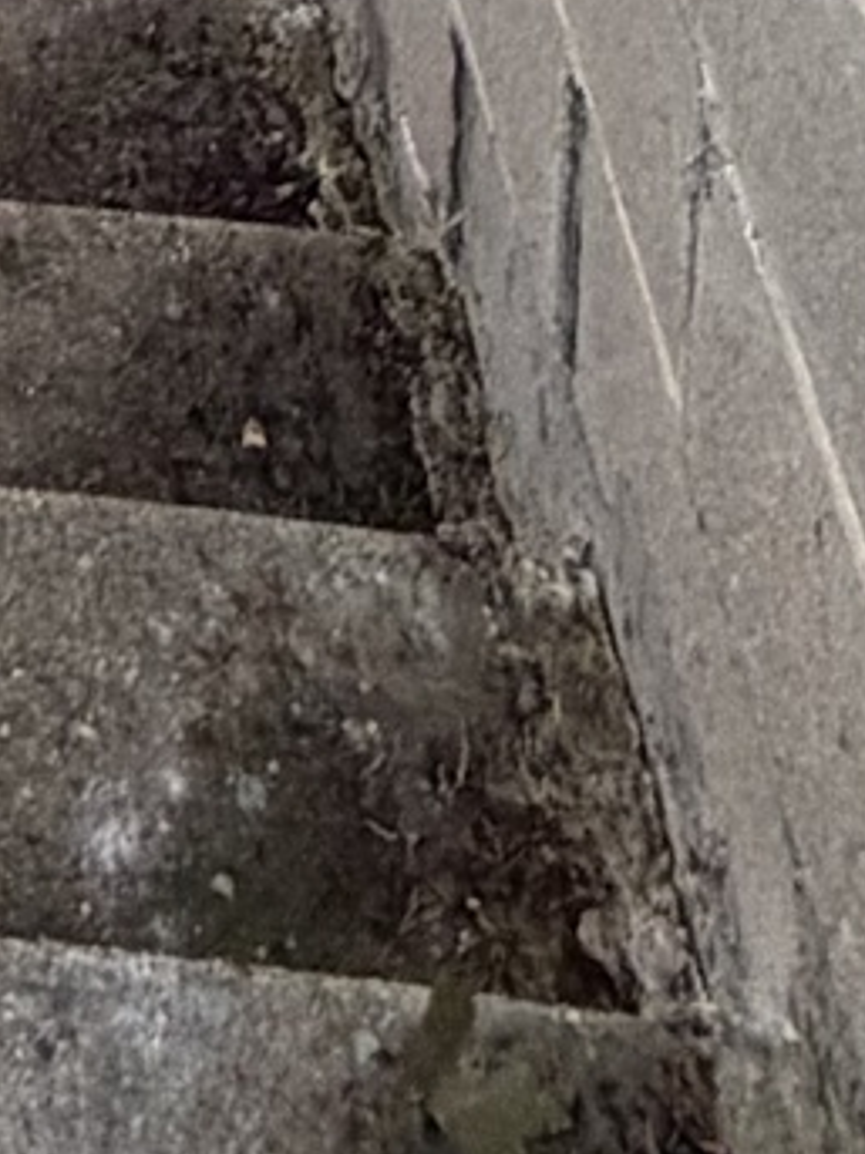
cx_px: -811
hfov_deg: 13.6
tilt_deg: -9.9
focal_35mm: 94
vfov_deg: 11.1
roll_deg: +1.7
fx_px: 3134
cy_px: -2419
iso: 250
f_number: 2.2
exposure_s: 1/121
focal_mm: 2.22
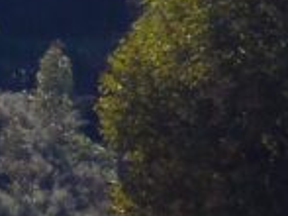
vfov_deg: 1.5
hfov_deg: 2.0
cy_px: -124
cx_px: -711
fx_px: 8105
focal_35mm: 975
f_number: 5.9
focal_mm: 25
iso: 80
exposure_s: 1/250
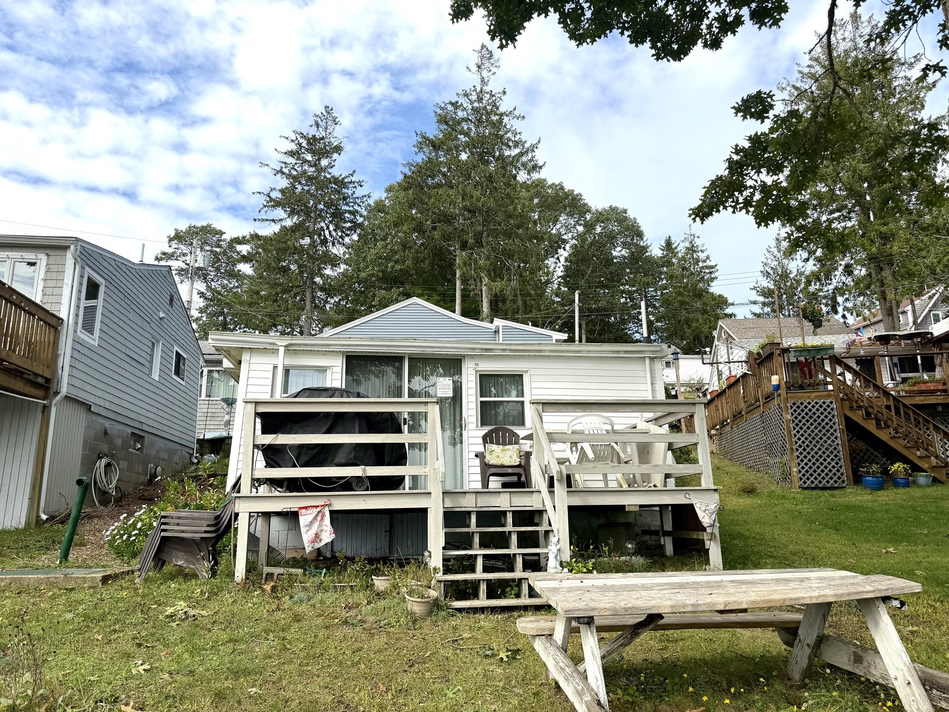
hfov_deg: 71.6
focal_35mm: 24
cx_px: 474
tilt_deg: +14.0
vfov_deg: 56.8
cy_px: 356
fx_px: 658
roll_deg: +1.4
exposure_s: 1/3584
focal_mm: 6.76
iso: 80
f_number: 1.78
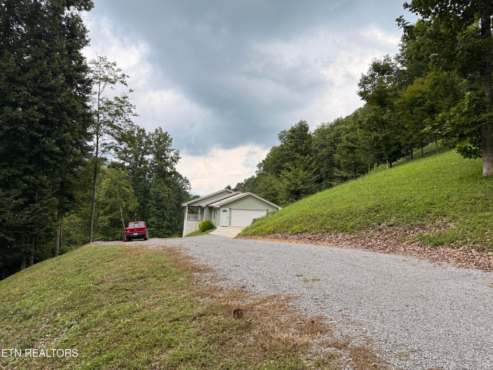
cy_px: 185
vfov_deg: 56.8
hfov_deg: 71.6
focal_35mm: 24
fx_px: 342
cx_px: 246
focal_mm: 6.76
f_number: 1.78
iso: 80
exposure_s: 1/2445
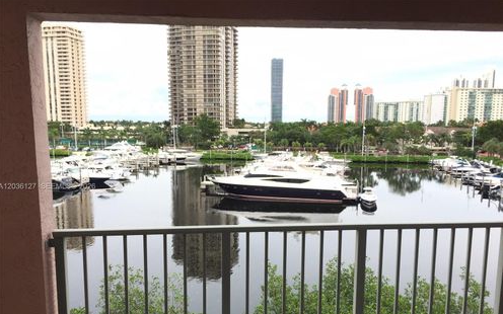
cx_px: 250
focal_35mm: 31
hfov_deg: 61.2
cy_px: 187
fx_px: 425
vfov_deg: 40.4
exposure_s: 1/898
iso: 32
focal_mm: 4.15
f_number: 2.2
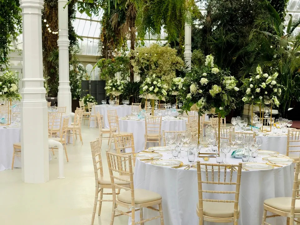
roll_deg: +0.5
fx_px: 451
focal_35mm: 52
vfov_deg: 28.0
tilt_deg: -3.3
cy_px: 112
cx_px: 150
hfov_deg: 36.8
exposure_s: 1/100
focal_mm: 6
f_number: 2.4
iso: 32
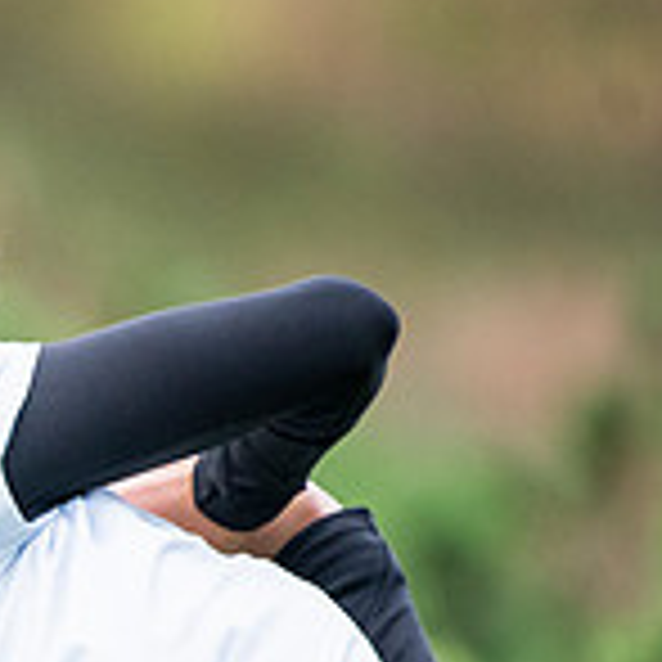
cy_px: 777
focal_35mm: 2312
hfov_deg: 0.8
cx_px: -473
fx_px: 50023
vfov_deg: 0.8
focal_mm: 460
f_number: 5.6
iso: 1250
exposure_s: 1/1000
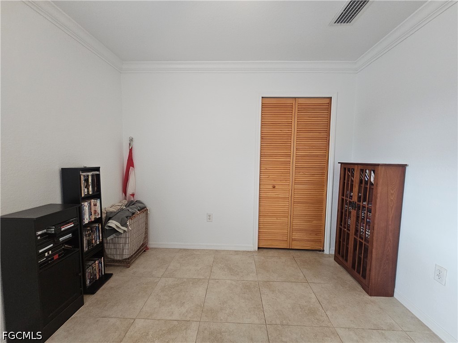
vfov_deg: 89.9
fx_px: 172
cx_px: 229
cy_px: 172
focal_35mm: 13
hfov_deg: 106.2
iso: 400
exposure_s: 1/40
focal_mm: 2.2
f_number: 2.2
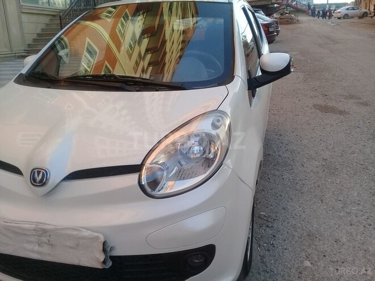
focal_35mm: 31
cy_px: 140
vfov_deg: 45.4
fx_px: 336
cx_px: 188
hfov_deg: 58.4
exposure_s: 1/107
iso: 50
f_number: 2.2
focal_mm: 3.3
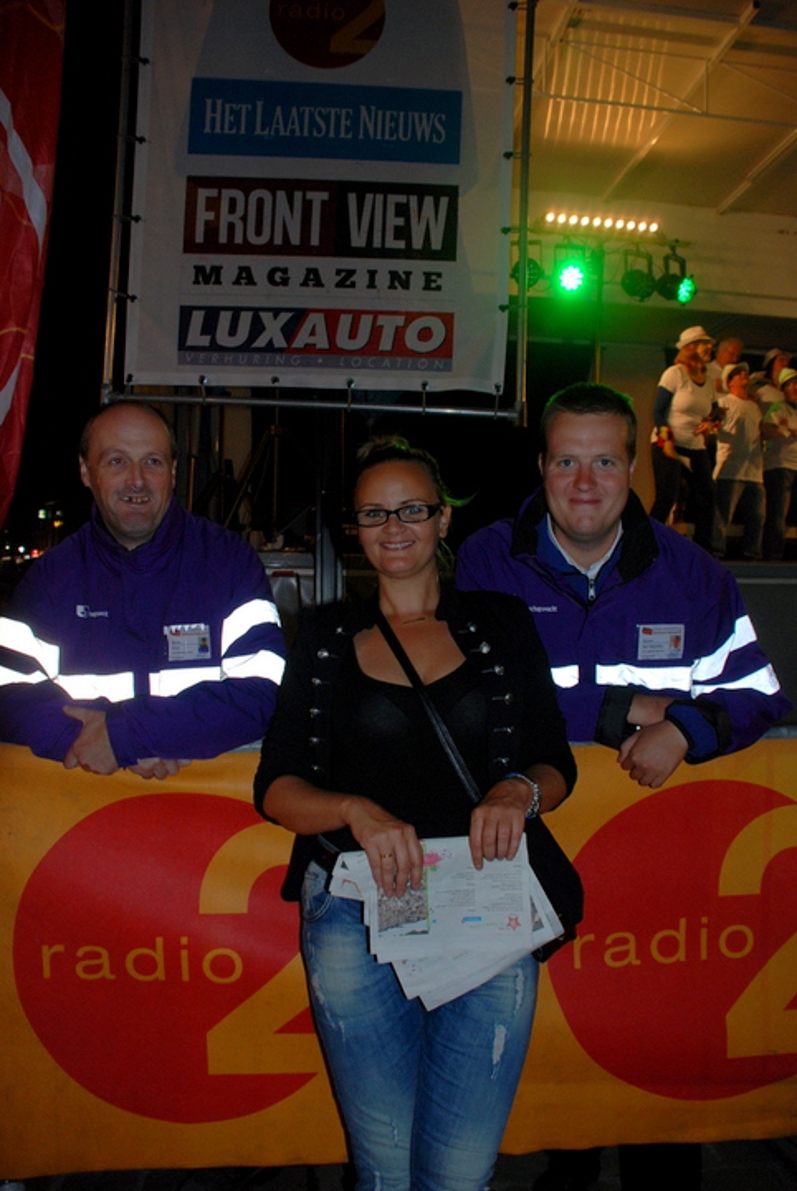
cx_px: 398
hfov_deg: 48.1
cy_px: 596
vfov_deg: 67.3
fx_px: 894
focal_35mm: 27
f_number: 4
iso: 320
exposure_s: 1/60
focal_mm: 18
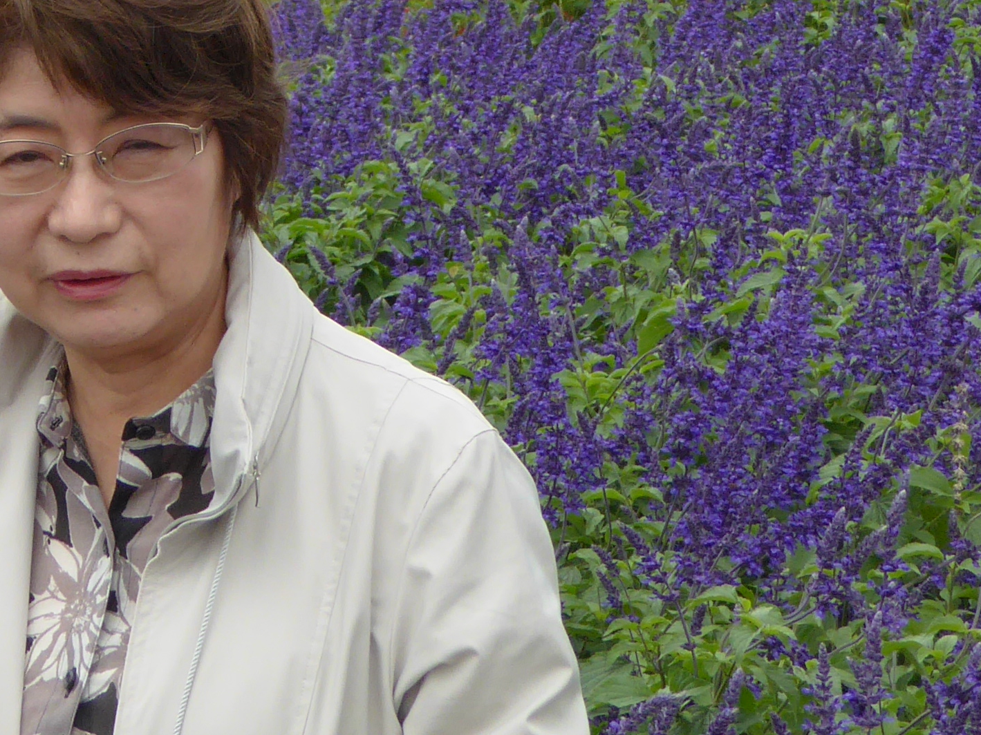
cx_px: 118
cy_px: -163
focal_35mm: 207
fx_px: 5866
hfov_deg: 9.5
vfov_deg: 7.1
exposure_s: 1/160
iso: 100
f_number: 4.2
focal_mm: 10.3
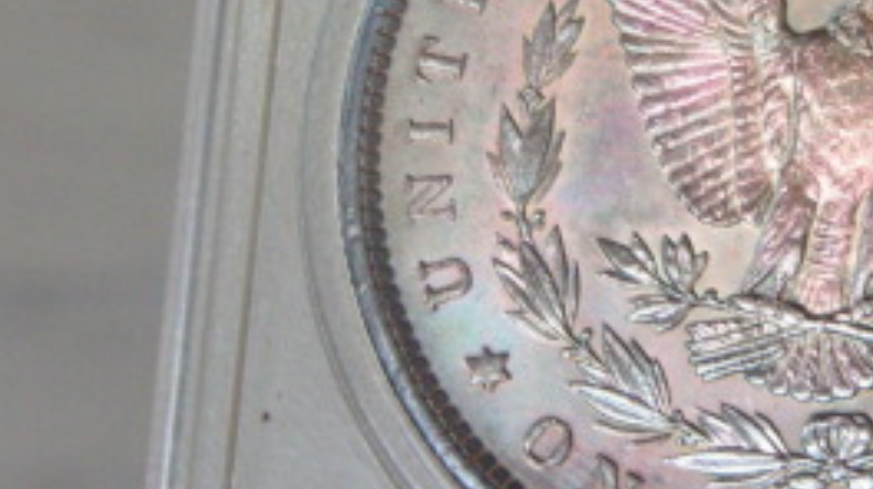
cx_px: 754
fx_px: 6361
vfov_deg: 4.4
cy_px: 69
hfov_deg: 7.8
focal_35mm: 275
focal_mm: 18.5
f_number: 8
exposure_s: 1/160
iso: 200
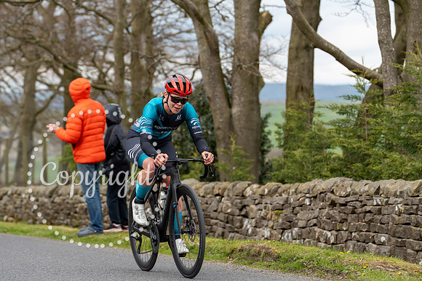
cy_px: 117
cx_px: 196
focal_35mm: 145
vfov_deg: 9.5
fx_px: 1703
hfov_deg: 14.1
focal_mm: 124
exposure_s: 1/640
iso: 200
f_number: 4
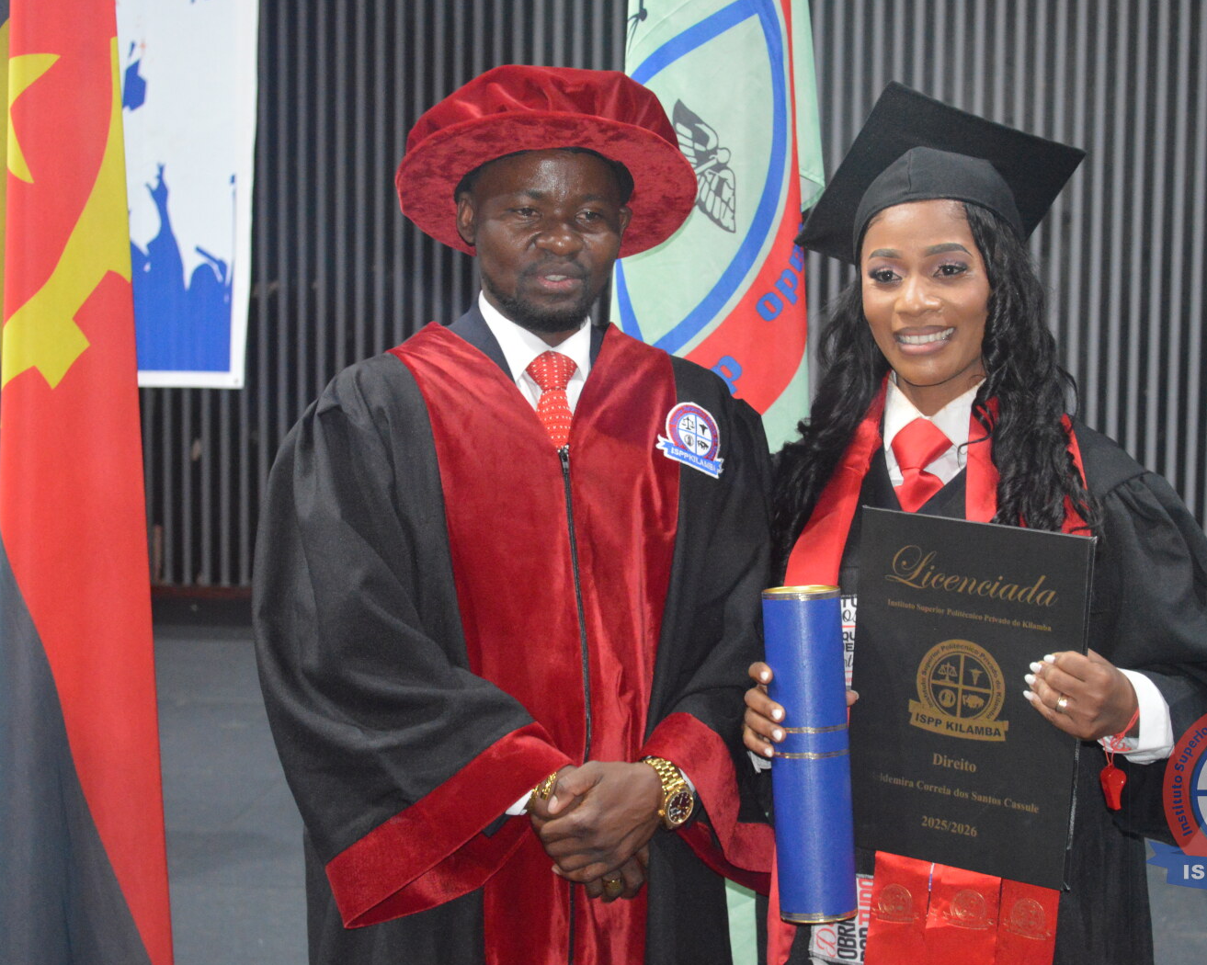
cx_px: 677
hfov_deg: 26.4
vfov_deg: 21.3
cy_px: 481
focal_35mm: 72
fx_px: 2572
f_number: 5.3
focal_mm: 42
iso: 3200
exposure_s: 1/60
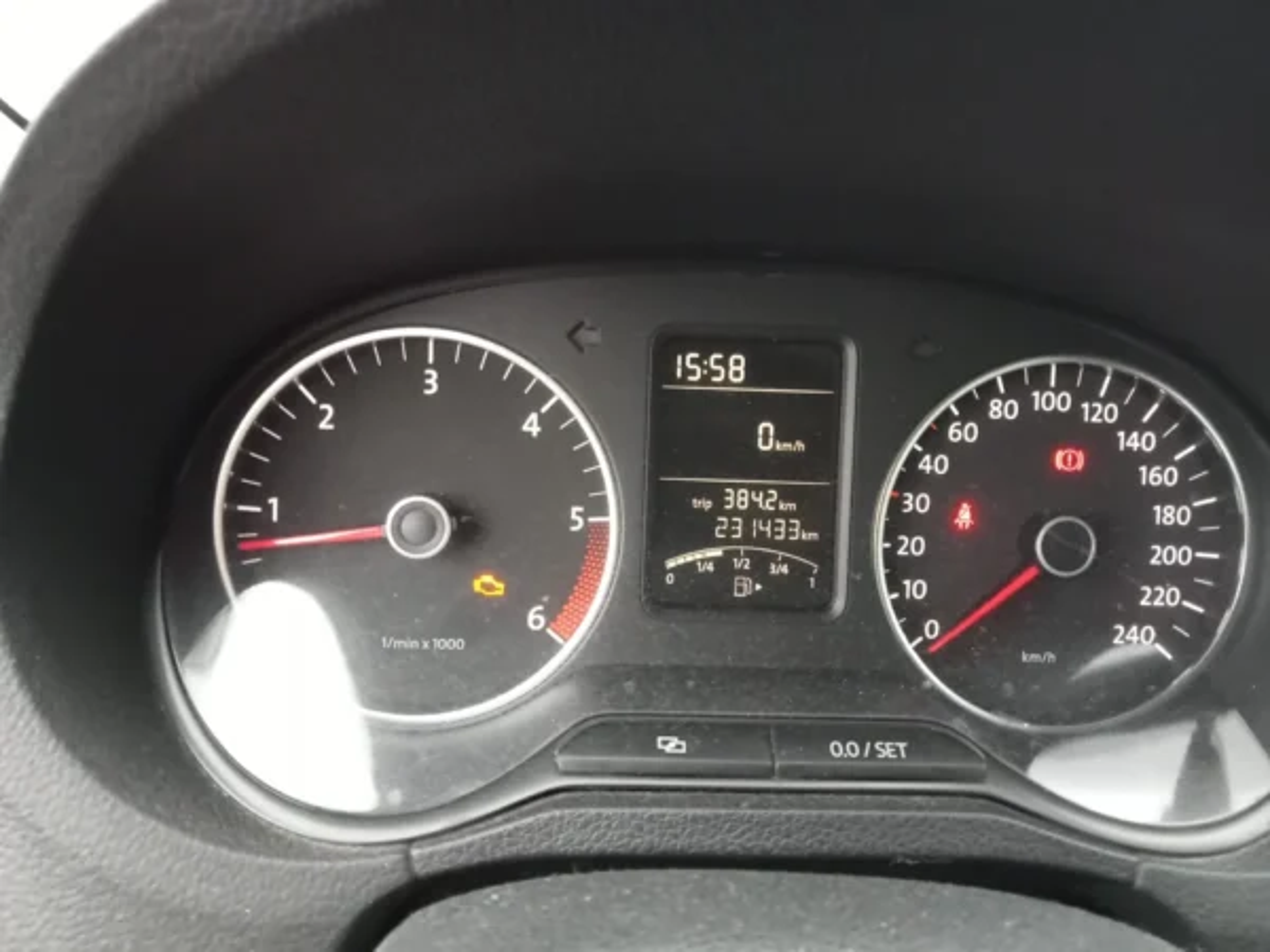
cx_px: 635
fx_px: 1027
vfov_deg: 49.7
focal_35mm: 28
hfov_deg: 63.4
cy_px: 476
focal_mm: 3.46
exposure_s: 1/33.3
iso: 956
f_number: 2.2
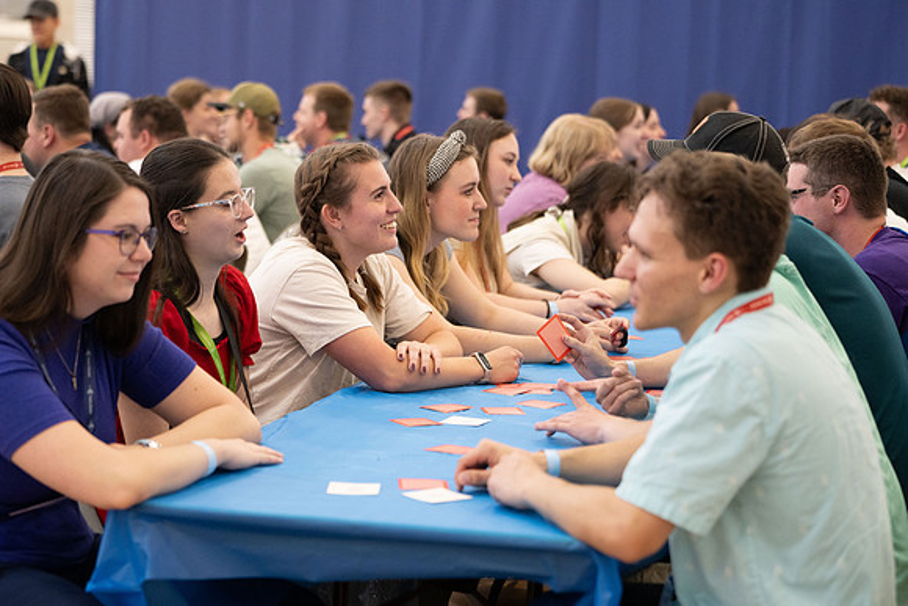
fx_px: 2042
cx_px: 388
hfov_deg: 25.0
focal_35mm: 81
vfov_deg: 16.9
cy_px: 310
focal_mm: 70
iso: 800
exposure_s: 1/250
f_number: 2.8
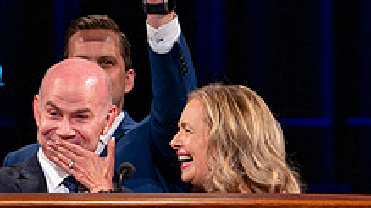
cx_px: 66
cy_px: 77
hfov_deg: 3.9
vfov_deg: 2.2
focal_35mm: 547
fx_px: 5379
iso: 800
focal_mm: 160
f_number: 5
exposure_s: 1/160
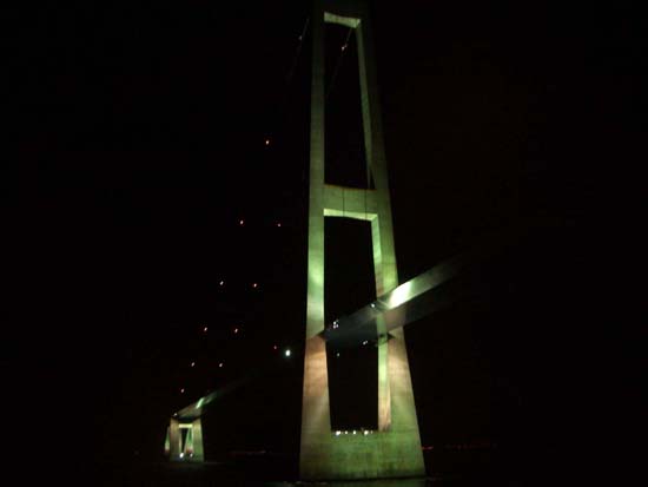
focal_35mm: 35
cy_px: 244
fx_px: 655
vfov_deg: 40.7
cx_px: 324
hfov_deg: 52.6
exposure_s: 1/8
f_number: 2.6
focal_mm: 5.8
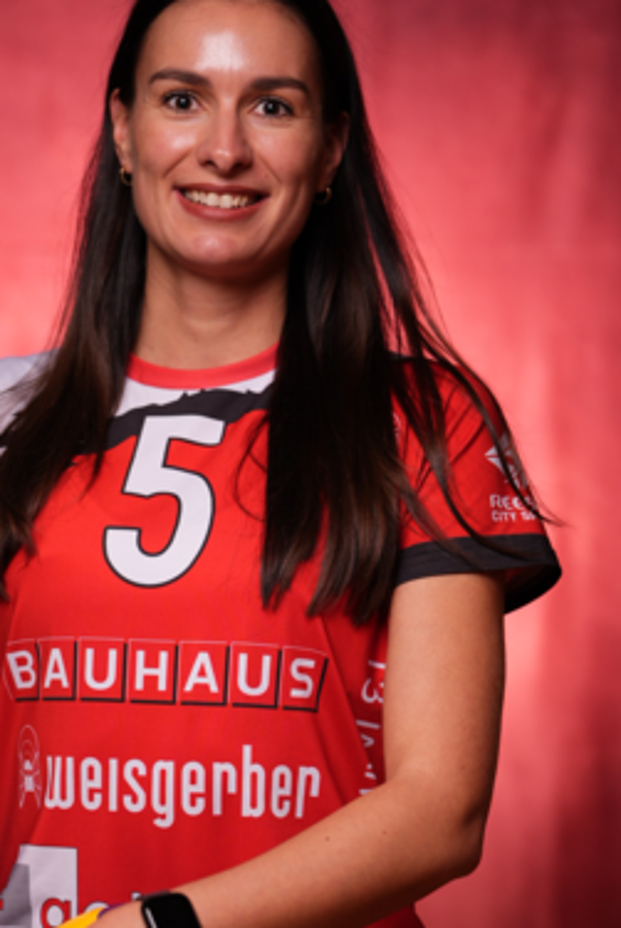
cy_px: 579
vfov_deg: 14.9
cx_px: 294
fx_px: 3535
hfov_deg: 10.0
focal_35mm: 137
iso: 250
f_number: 2
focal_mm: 86
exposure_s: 1/400
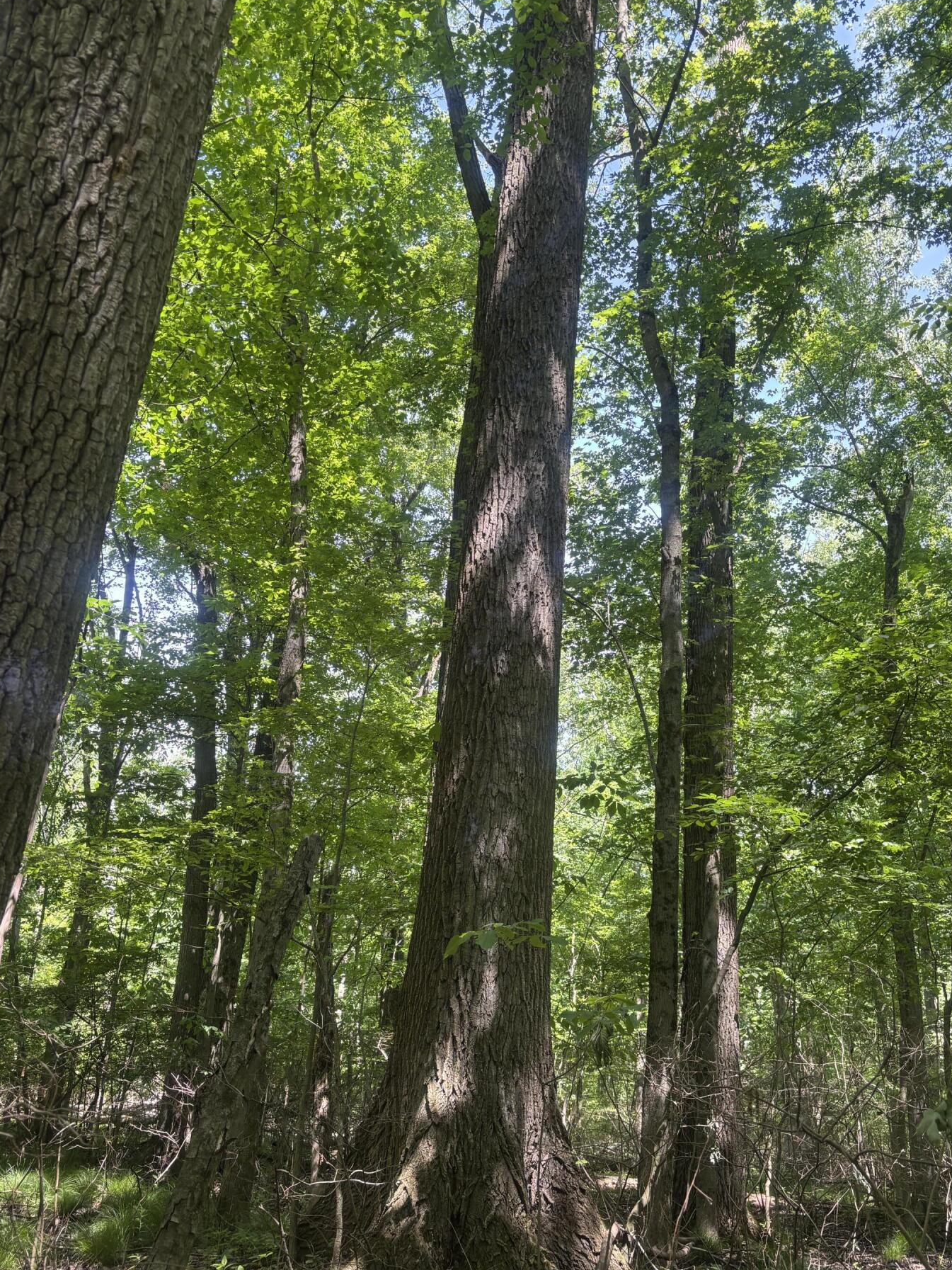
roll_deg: -4.4
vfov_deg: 61.6
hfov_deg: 48.2
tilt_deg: +21.6
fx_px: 1063
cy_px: 676
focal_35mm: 29
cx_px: 463
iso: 40
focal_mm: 5.96
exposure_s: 1/121
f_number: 1.6
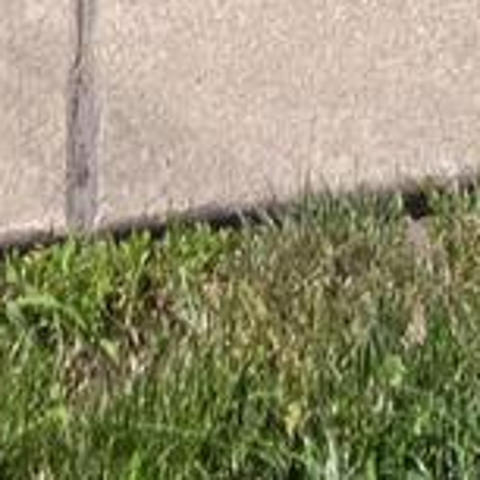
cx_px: 417
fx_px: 1804
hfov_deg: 15.0
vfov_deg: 6.7
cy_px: -1813
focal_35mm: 115
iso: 16
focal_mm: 2.2
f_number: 1.9
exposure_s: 1/771
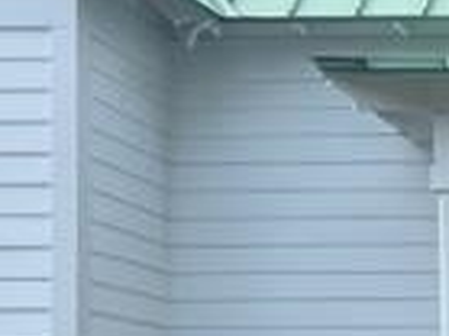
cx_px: 817
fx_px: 1555
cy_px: 433
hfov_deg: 14.4
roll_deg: +0.4
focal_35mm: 120
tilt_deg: +1.8
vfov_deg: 12.0
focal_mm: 5.7
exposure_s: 1/1972
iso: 50
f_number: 1.5
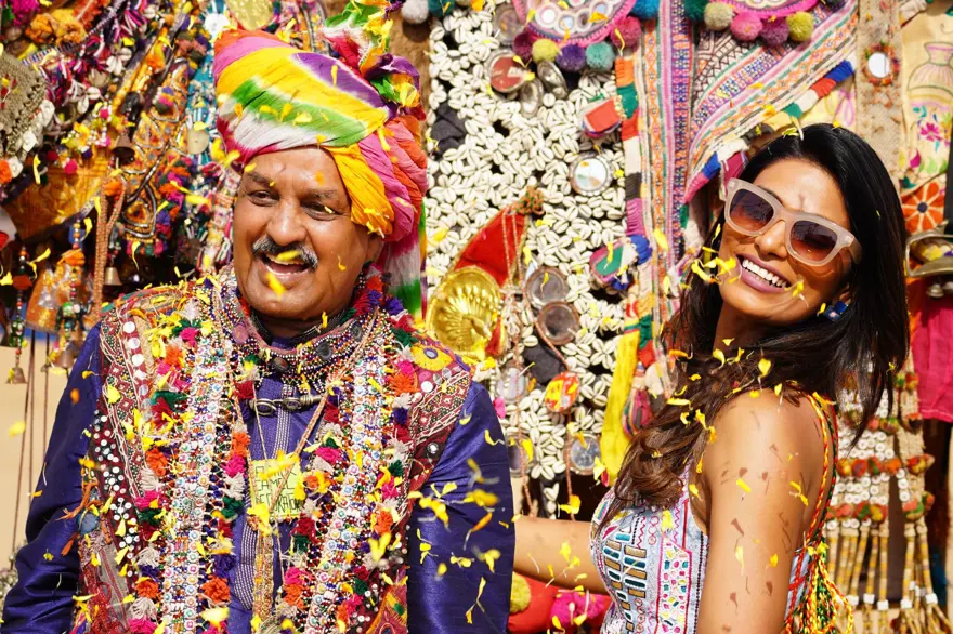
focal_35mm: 70
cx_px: 476
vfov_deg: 19.4
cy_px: 317
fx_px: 1852
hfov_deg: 28.9
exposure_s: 1/1000
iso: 200
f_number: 4.5
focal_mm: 70
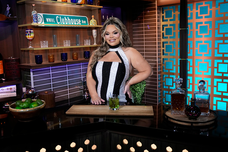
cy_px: 76
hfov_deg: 61.9
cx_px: 114
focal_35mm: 30
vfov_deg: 43.6
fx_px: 190
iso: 2000
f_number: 2.8
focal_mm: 30
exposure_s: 1/160
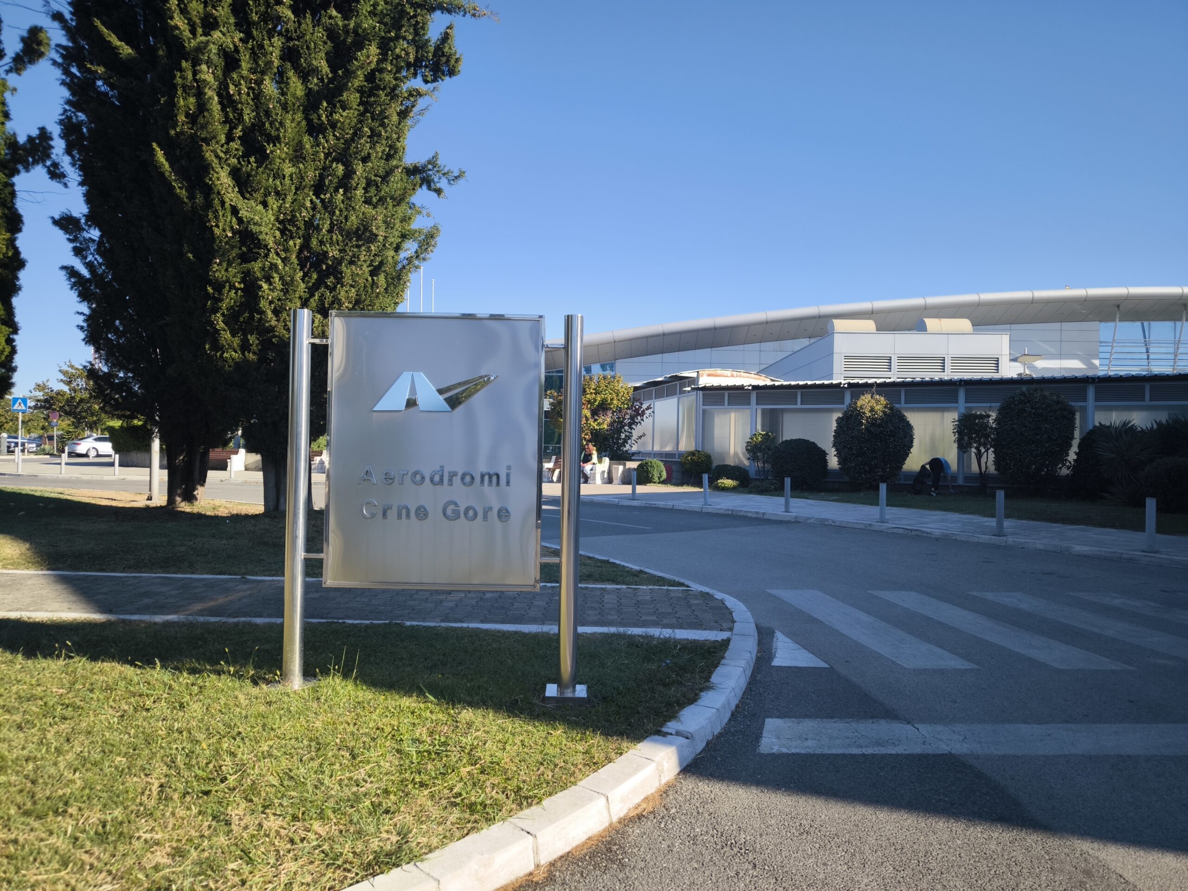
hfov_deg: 71.6
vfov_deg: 56.8
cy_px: 446
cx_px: 594
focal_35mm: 24
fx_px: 824
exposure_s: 1/1433
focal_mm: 6.92
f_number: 1.9
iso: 50
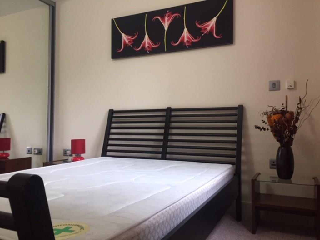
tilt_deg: +1.8
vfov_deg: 48.2
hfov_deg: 61.7
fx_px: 268
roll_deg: -0.5
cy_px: 120
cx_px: 160
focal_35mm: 29
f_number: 2.2
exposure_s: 1/30
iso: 125
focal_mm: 4.15
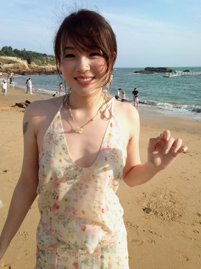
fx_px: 255
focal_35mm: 33
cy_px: 134
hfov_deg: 42.9
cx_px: 100
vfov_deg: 55.4
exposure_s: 1/935
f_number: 2.4
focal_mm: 4.12
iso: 50
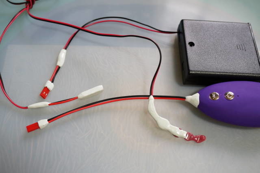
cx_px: 130
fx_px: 325
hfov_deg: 43.7
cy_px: 86
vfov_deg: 29.8
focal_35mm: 45
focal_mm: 30
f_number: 5
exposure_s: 1/60
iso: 1600
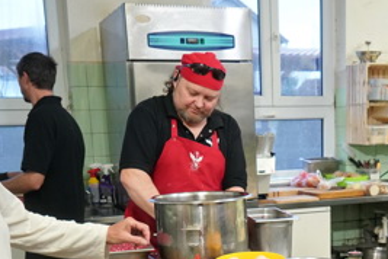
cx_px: 289
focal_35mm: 62
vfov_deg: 20.9
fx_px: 668
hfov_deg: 31.8
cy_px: 284
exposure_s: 1/200
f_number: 5.6
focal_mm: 24
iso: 4000
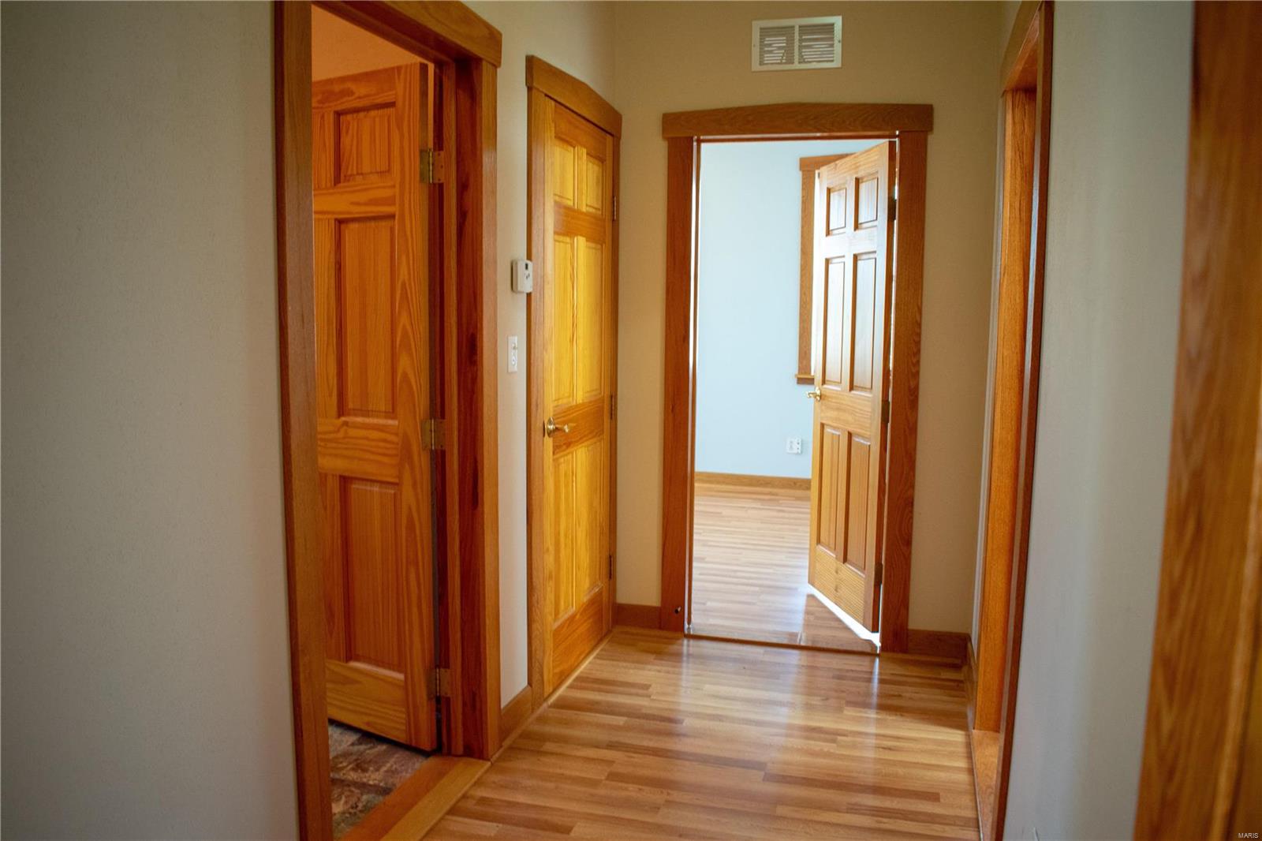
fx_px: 1262
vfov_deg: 36.9
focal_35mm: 36
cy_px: 420
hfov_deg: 53.1
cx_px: 631
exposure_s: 1/60
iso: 200
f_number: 4
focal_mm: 24
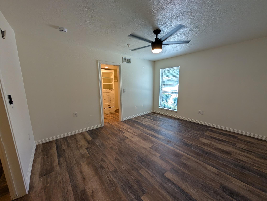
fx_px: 93
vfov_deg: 94.6
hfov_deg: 110.5
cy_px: 100
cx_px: 134
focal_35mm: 12
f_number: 1.7
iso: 65
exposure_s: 1/120
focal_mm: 2.02
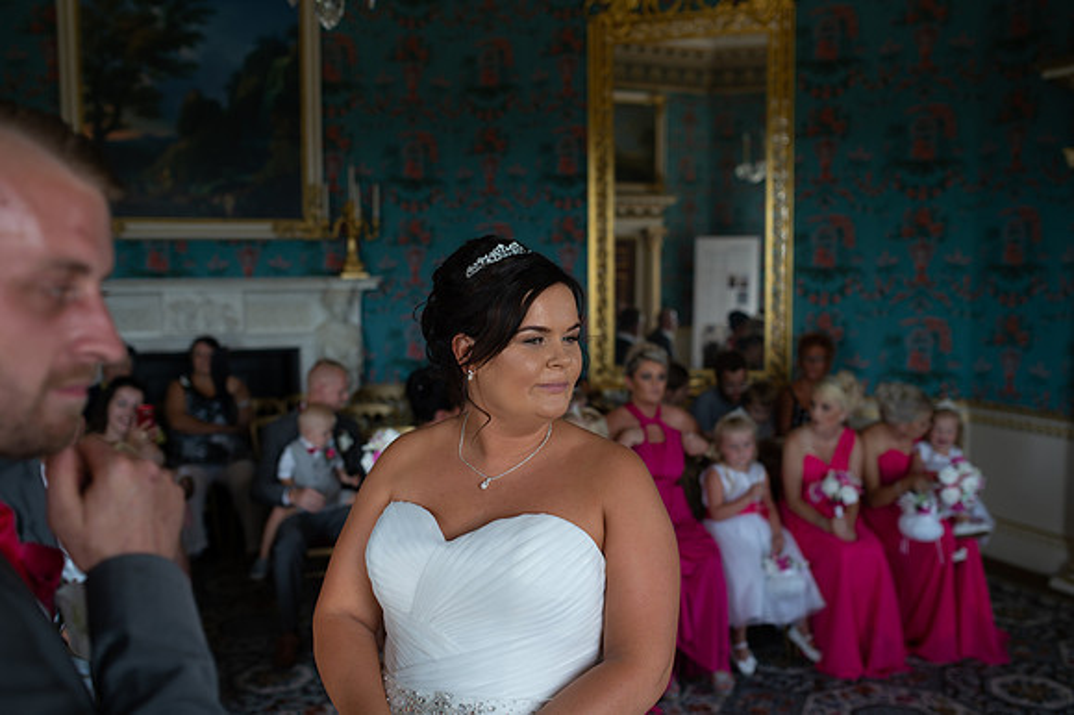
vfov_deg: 37.8
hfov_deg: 54.5
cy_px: 358
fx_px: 1044
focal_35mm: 35
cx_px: 537
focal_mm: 35
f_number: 3.2
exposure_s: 1/125
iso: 100
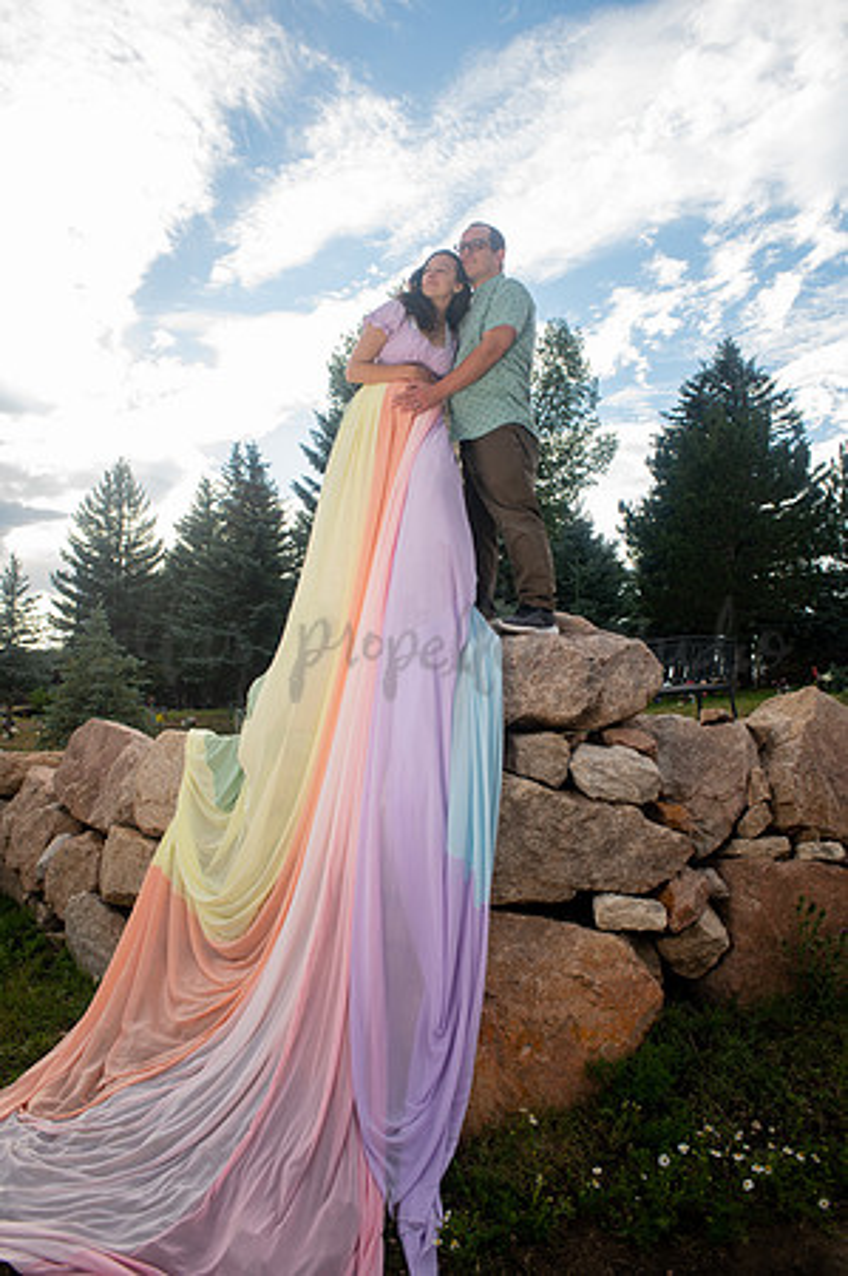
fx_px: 992
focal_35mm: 28
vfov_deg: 65.5
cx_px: 424
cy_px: 638
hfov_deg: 46.3
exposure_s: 1/200
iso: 100
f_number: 6.3
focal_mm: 28
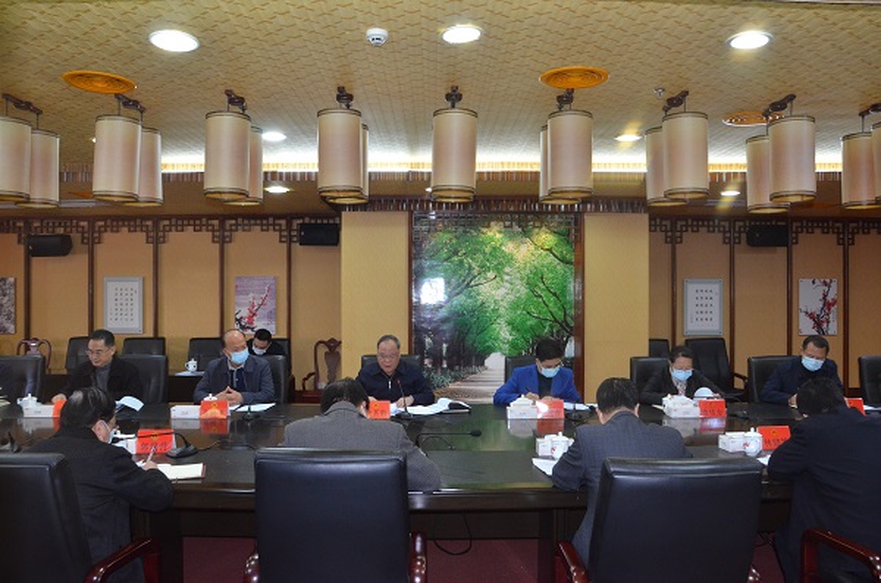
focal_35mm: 27
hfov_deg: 67.5
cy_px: 292
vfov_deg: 47.7
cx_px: 440
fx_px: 659
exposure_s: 1/60
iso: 1600
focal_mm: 18
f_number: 5.6
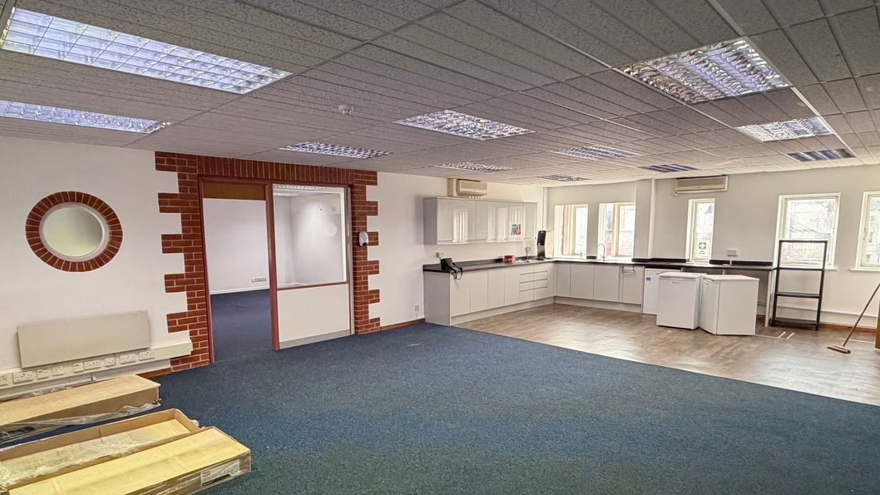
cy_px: 292
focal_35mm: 16
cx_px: 419
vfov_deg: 66.6
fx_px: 373
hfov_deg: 99.3
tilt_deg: -7.6
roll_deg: +0.7
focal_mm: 2.22
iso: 125
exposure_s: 1/100
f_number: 2.2
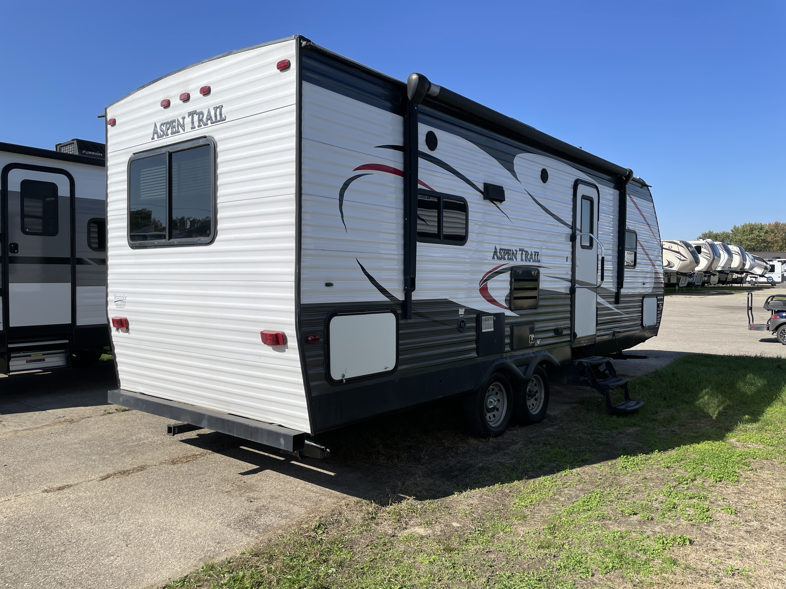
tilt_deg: -0.5
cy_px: 294
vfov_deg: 53.1
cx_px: 393
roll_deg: +0.5
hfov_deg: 67.3
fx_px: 590
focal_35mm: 26
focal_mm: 4.2
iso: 32
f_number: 1.6
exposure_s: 1/4464
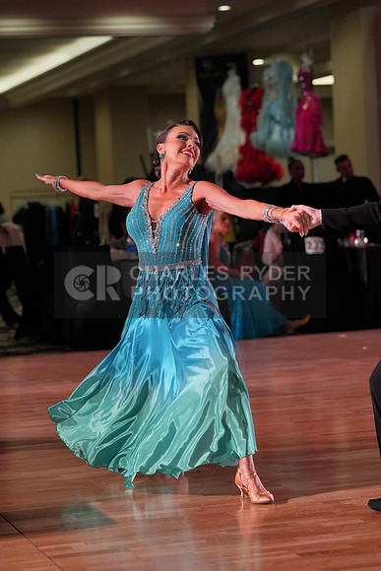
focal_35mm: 101
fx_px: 1602
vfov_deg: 20.2
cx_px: 190
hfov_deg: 13.6
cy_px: 286
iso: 2000
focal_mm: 101
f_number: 4
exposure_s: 1/500
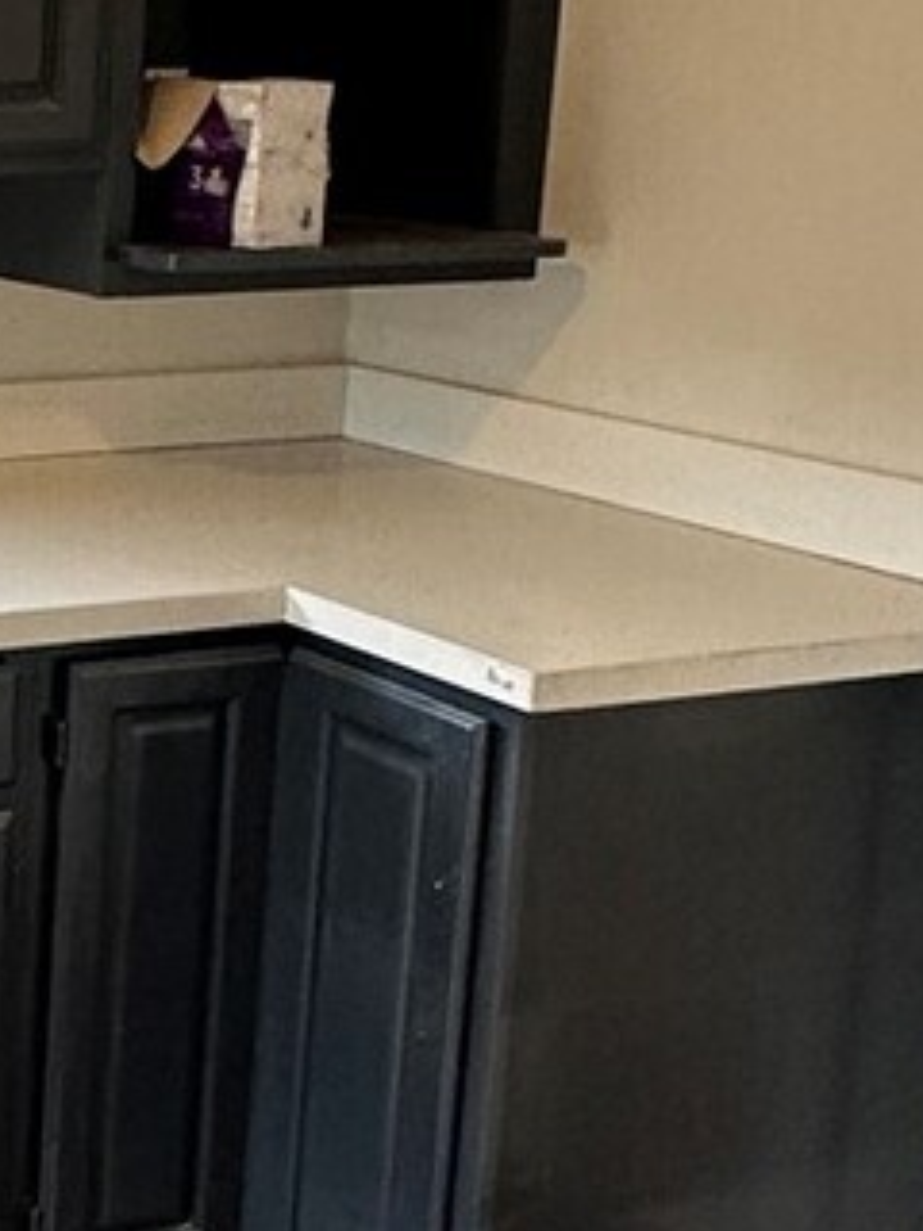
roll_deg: +0.2
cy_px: 354
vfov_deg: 30.4
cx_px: -719
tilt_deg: -8.8
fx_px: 2240
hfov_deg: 18.4
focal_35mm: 63
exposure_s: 1/120
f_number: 2.2
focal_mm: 2.22
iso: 160
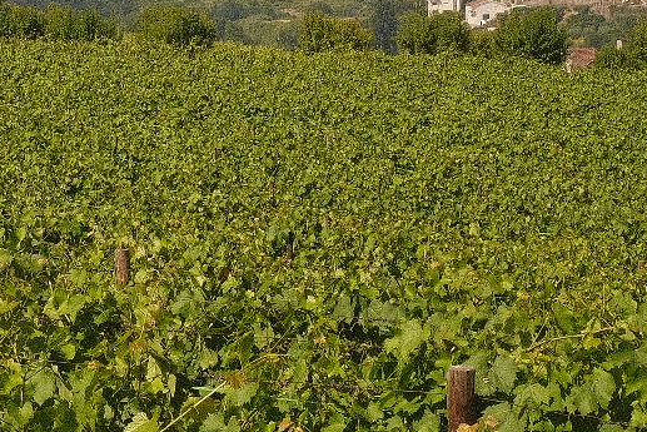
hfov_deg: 11.1
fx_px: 3272
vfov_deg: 7.5
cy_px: -18
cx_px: -55
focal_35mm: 182
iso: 640
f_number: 14
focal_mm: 35
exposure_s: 1/350
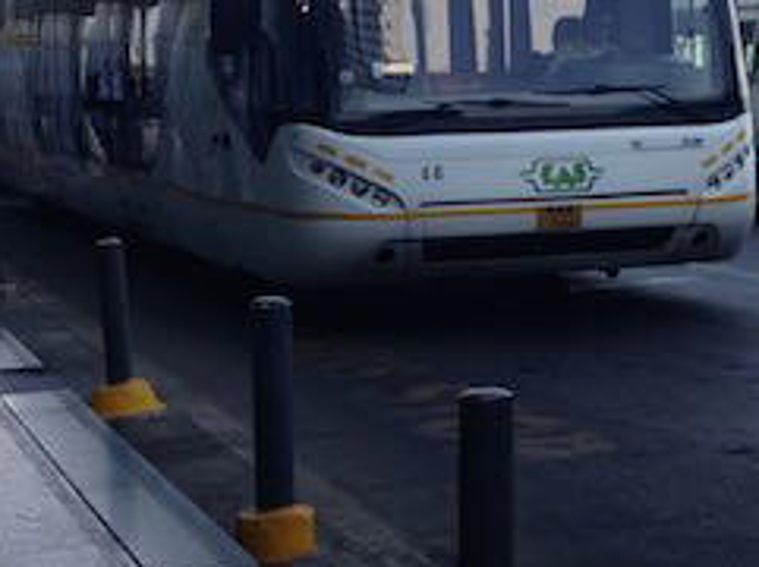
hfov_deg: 20.2
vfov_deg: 15.4
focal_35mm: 96
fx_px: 2102
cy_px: 247
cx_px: 639
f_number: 2.4
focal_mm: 4.12
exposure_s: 1/459
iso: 50
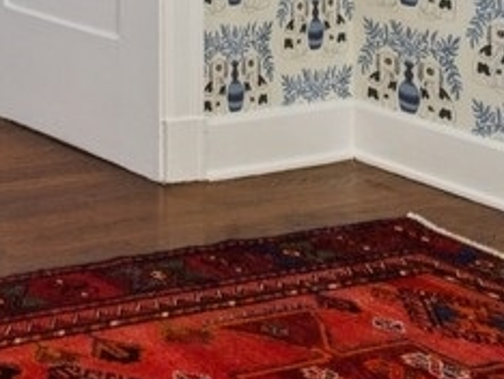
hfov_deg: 16.2
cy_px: -299
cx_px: -521
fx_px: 1341
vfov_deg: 14.3
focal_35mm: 92
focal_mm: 14
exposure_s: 1/4
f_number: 8
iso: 200
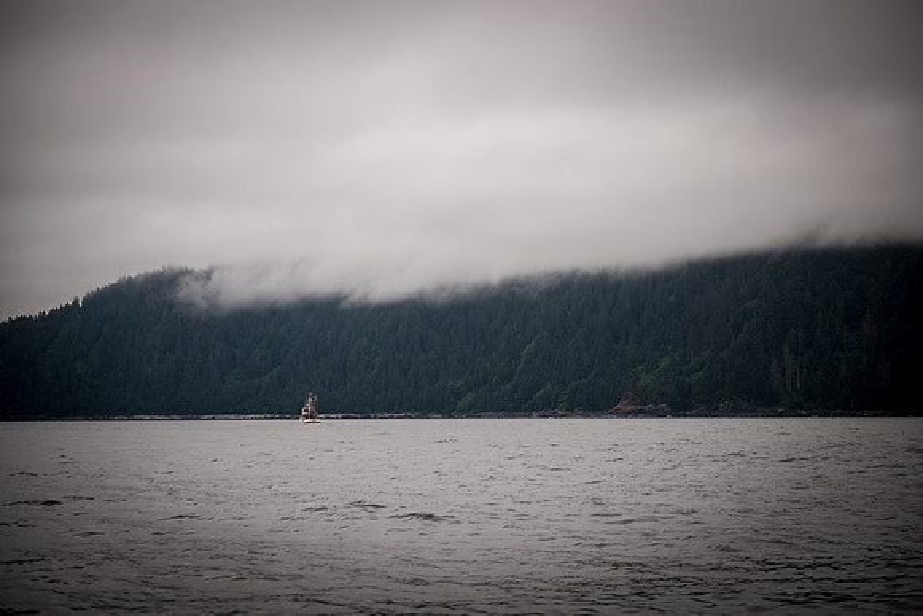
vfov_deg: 19.0
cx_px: 470
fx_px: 1844
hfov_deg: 28.1
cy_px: 310
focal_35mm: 72
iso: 100
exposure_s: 1/1000
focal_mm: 70
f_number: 2.8
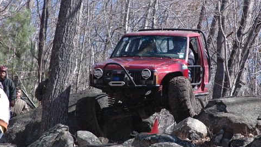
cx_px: 130
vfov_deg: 6.4
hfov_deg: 11.3
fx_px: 1315
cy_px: 76
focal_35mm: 190
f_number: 7.1
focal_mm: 120
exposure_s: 1/800
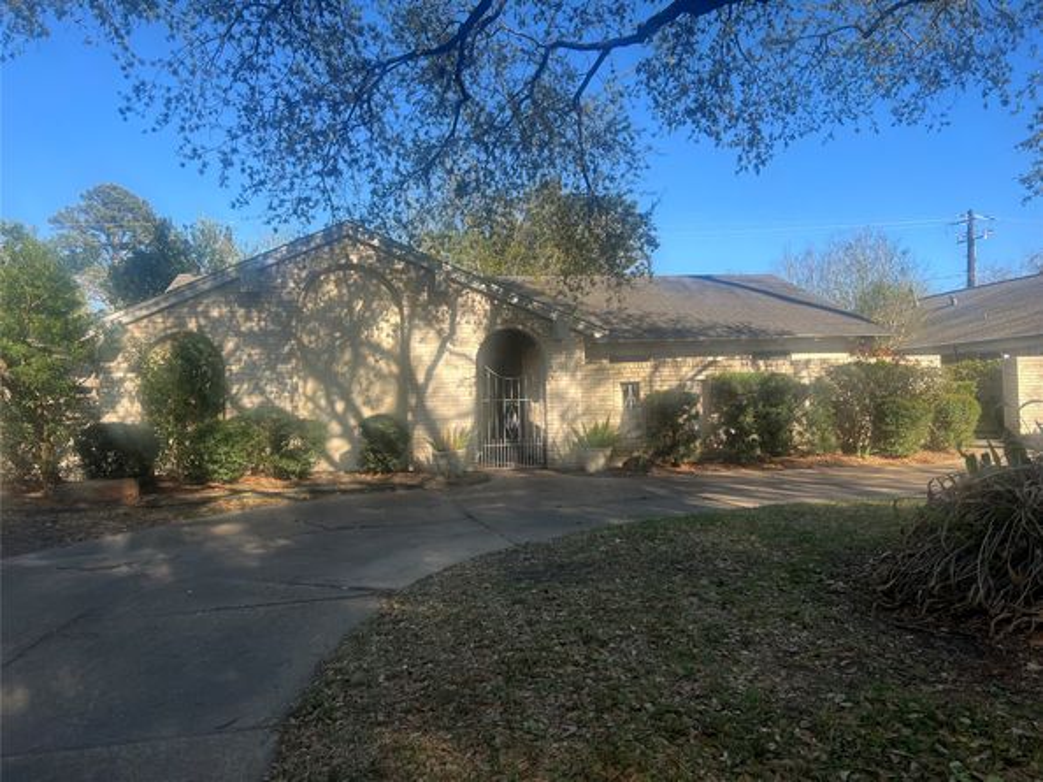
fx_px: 783
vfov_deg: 53.0
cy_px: 391
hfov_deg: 67.3
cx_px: 522
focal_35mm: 26
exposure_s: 1/1669
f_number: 1.5
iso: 50
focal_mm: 5.7
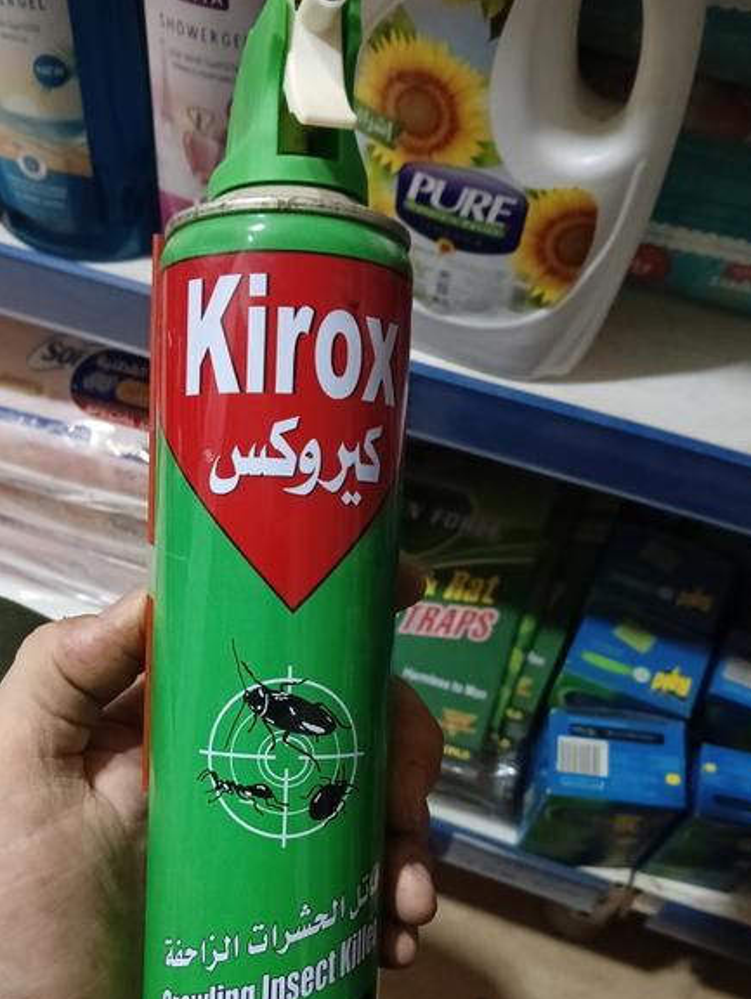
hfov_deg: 39.4
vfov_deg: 50.2
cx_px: 269
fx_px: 1040
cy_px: 686
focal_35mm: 36
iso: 2000
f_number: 1.8
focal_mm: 4.05
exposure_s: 1/16.7
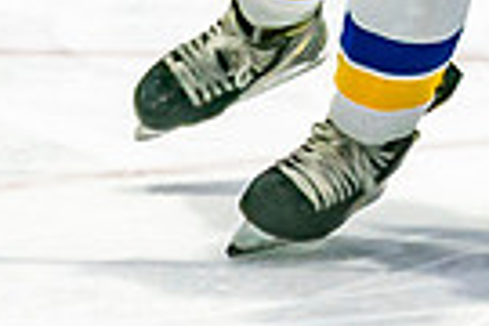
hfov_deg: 3.0
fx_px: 9440
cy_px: -360
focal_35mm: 695
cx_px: 512
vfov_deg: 2.0
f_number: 2.8
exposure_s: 1/640
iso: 500
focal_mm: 70
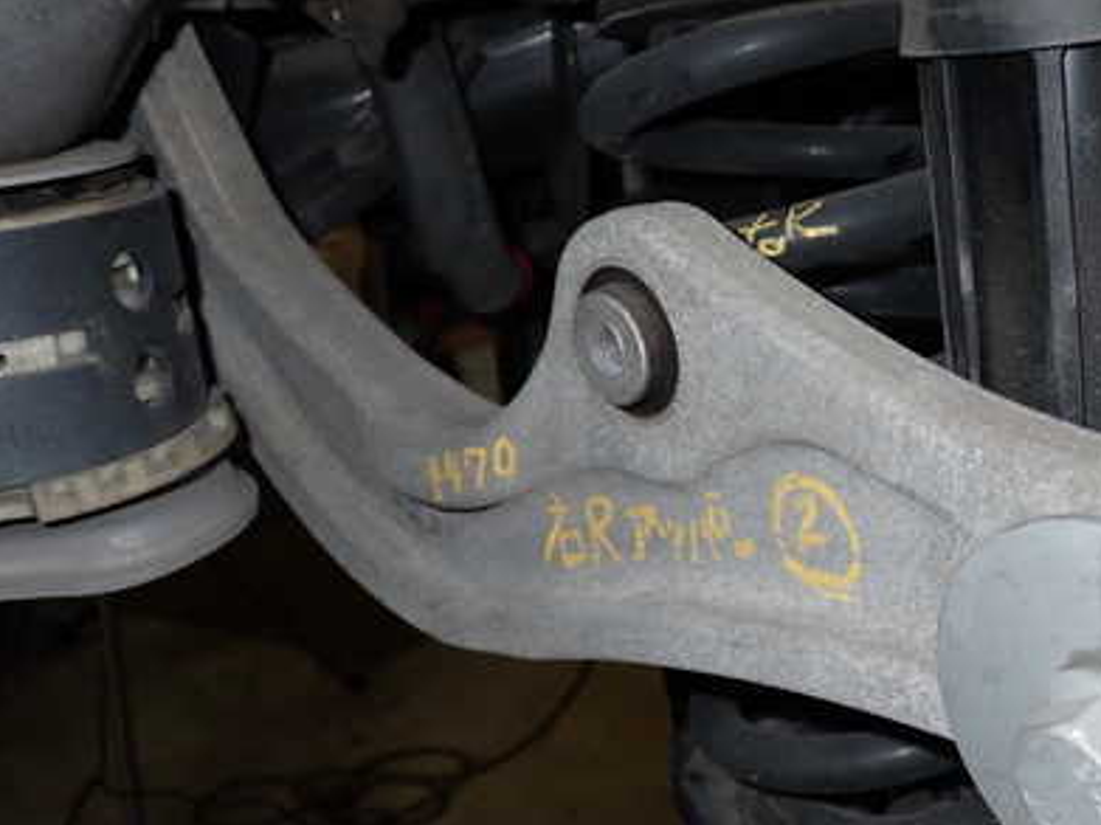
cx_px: 791
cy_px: 518
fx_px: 1463
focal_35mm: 46
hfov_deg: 40.4
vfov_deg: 31.4
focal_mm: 5.4
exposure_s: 1/30
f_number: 6.3
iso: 200
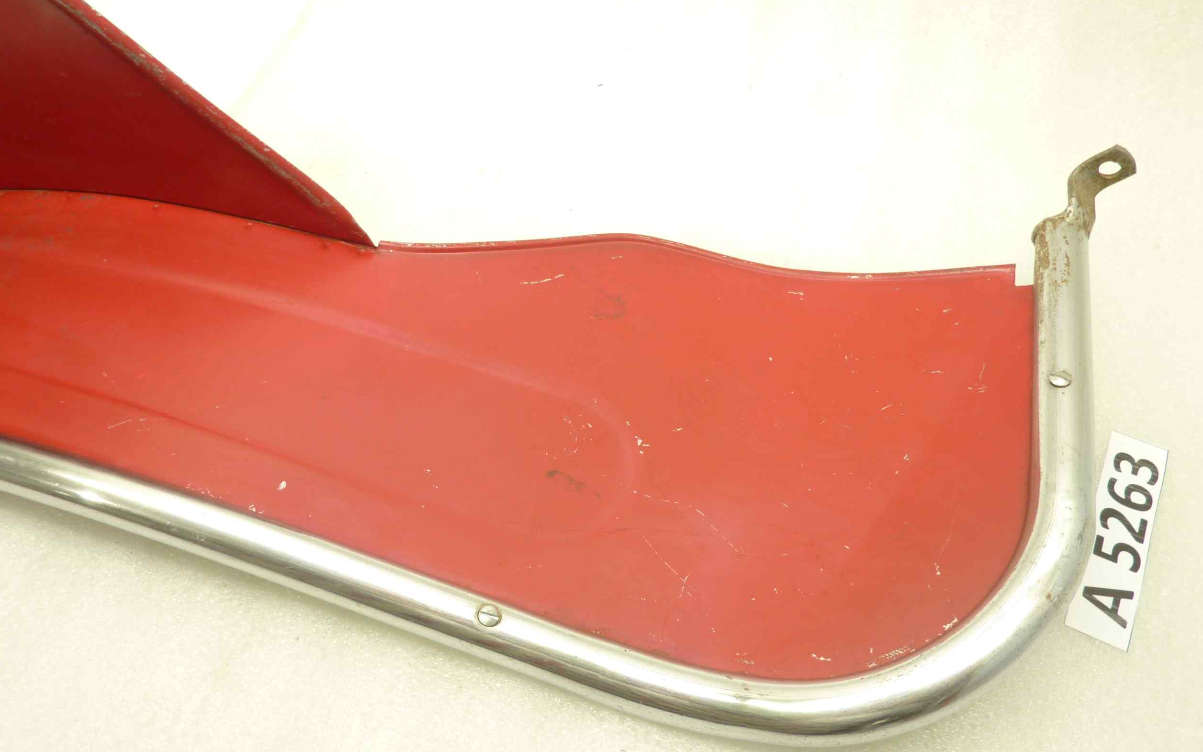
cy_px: 377
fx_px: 885
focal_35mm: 27
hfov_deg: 68.4
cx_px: 609
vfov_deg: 46.0
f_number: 3.3
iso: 80
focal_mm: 4.1
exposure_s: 1/8
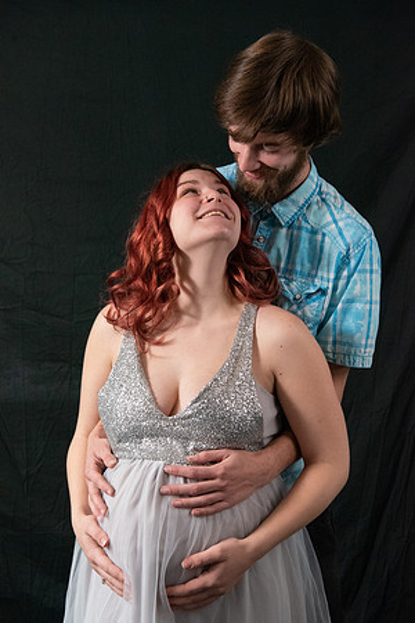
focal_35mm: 52
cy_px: 312
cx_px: 208
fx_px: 899
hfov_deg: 26.0
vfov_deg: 38.2
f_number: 7.1
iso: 8000
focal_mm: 52
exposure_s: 1/200
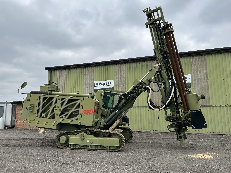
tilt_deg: +9.2
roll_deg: +0.6
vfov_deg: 53.1
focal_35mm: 26
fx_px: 174
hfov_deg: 67.3
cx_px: 116
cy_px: 86
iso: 50
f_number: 1.5
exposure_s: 1/3356
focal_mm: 5.7
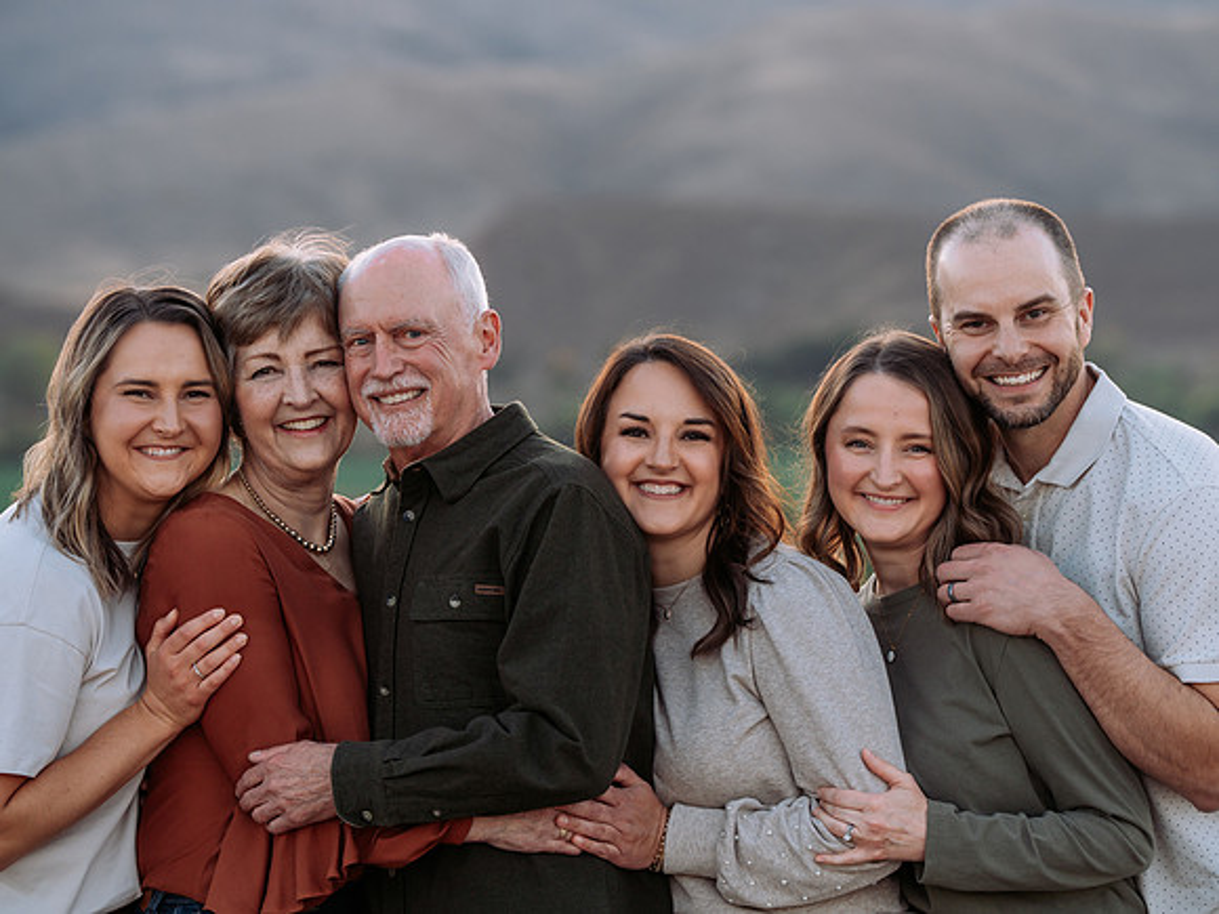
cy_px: 457
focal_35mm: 160
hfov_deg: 12.3
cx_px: 610
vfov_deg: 9.3
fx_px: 5641
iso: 500
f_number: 4.5
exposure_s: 1/160
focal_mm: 148
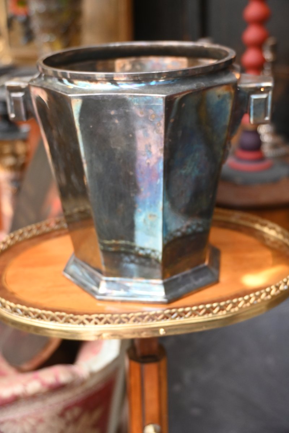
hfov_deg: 28.5
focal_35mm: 47
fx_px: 569
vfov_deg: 41.7
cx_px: 144
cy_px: 216
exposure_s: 1/125
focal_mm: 31.5
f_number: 4
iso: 1000
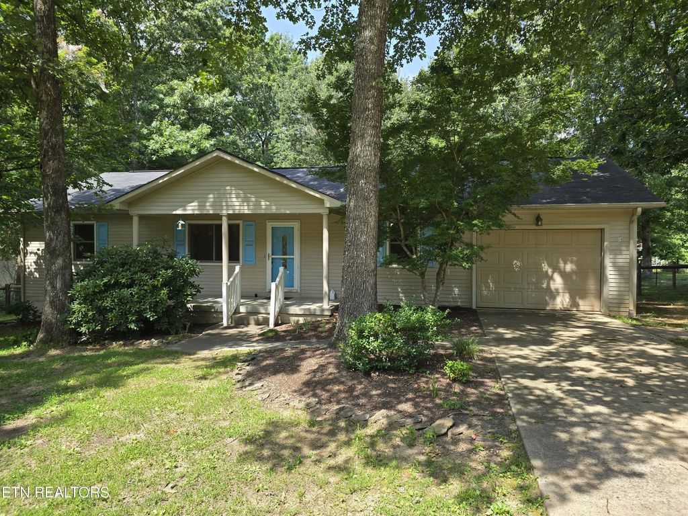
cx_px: 344
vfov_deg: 58.9
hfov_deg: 73.9
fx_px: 457
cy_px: 258
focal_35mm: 23
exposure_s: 1/189
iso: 12
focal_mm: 6.3
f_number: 1.7
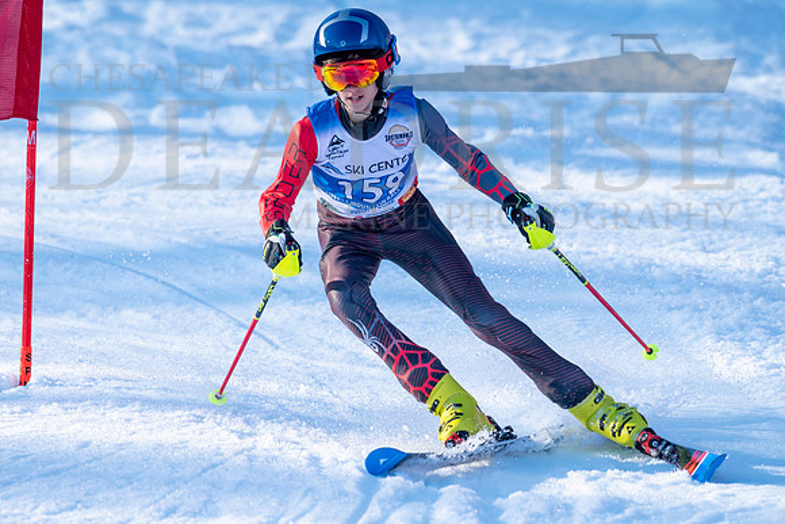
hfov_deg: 3.2
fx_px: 14174
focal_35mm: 650
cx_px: 329
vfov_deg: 2.1
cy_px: 248
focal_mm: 560
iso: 1250
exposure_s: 1/2000
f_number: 8
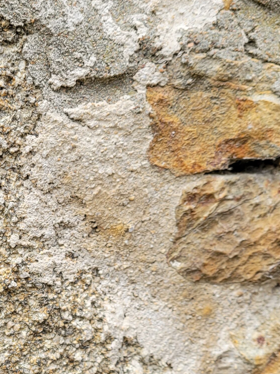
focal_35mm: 70
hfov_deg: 20.1
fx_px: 755
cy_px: 317
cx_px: -21
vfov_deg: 27.1
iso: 40
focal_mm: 5.4
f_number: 1.8
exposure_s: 1/368
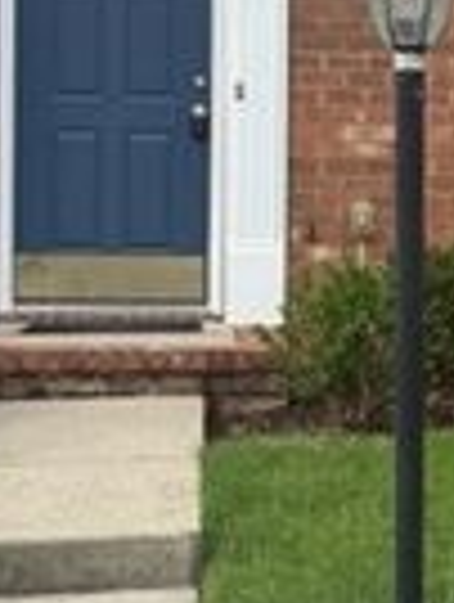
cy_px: 182
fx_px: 2074
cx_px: 499
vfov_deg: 16.5
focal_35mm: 119
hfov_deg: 12.3
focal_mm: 6.76
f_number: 1.78
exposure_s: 1/2370
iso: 100
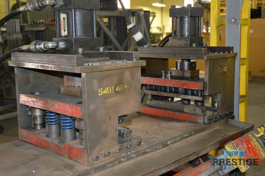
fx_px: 342
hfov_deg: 42.4
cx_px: 132
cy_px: 88
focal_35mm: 46
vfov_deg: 28.9
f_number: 4
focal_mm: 31
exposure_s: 1/60
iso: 1250
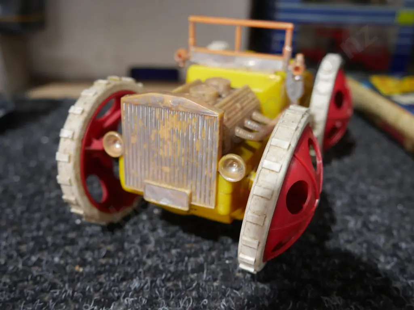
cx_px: 207
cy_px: 155
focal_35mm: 32
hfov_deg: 56.8
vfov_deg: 44.2
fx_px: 383
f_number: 3.6
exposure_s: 1/60
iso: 640
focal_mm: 16
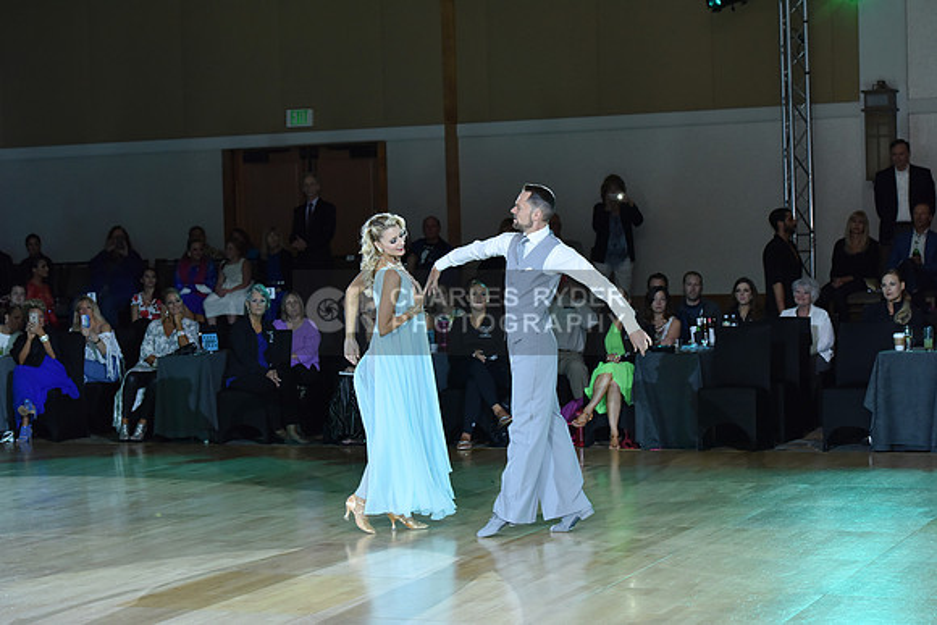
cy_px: 312
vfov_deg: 16.1
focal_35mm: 85
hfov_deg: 23.9
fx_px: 2213
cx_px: 468
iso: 1600
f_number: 4.5
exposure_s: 1/250
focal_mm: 85
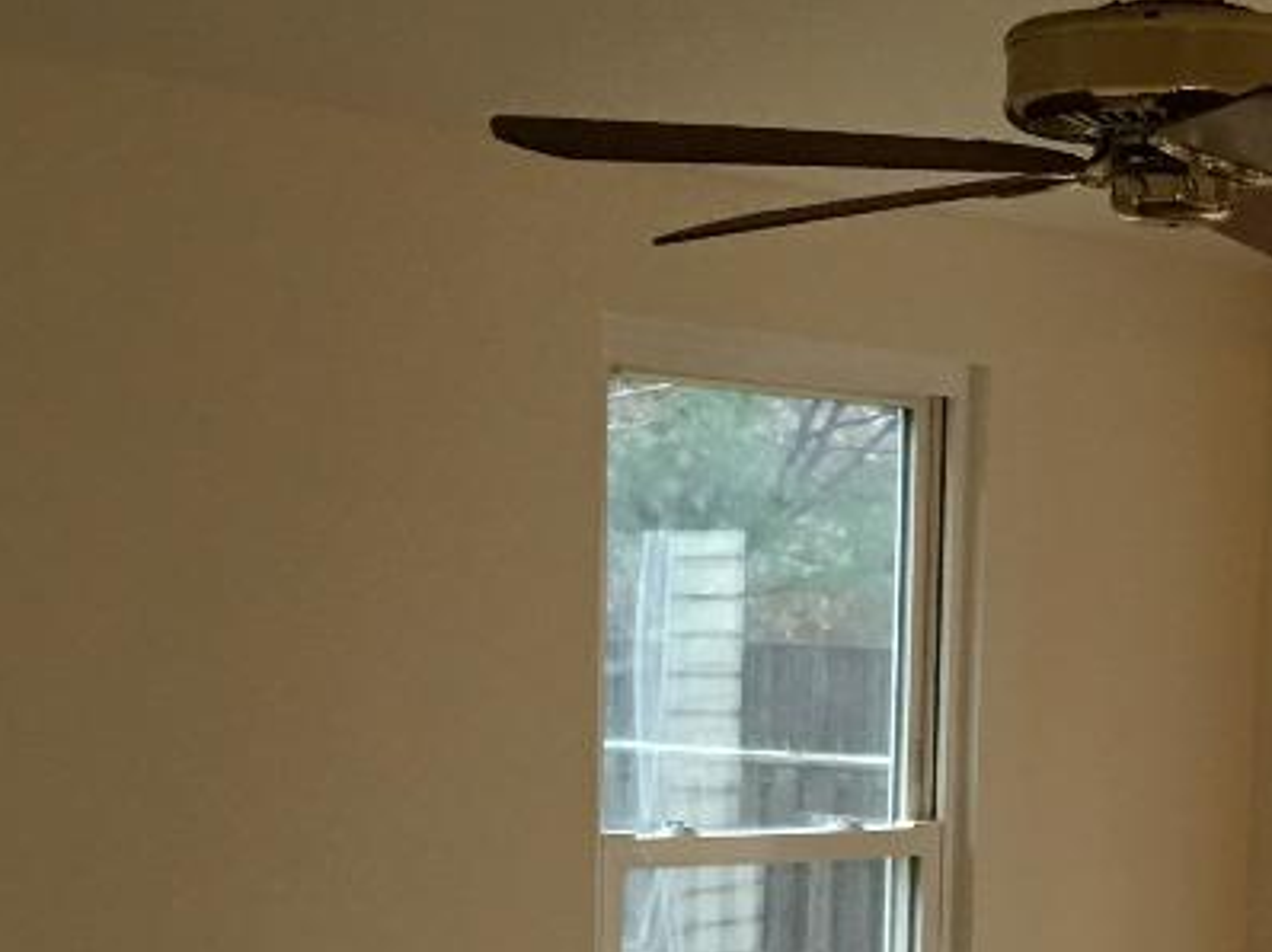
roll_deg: -2.8
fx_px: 3856
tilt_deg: -8.0
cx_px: 1042
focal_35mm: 105
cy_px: 1255
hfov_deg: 18.5
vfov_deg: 13.5
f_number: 2.2
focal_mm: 4.15
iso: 64
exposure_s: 1/15
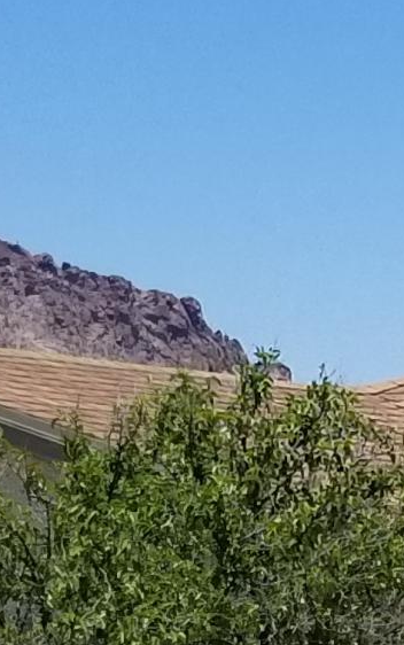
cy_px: 836
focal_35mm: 147
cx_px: 828
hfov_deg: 8.4
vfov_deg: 13.7
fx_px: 2586
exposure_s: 1/3376
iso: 50
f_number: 1.7
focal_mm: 4.3
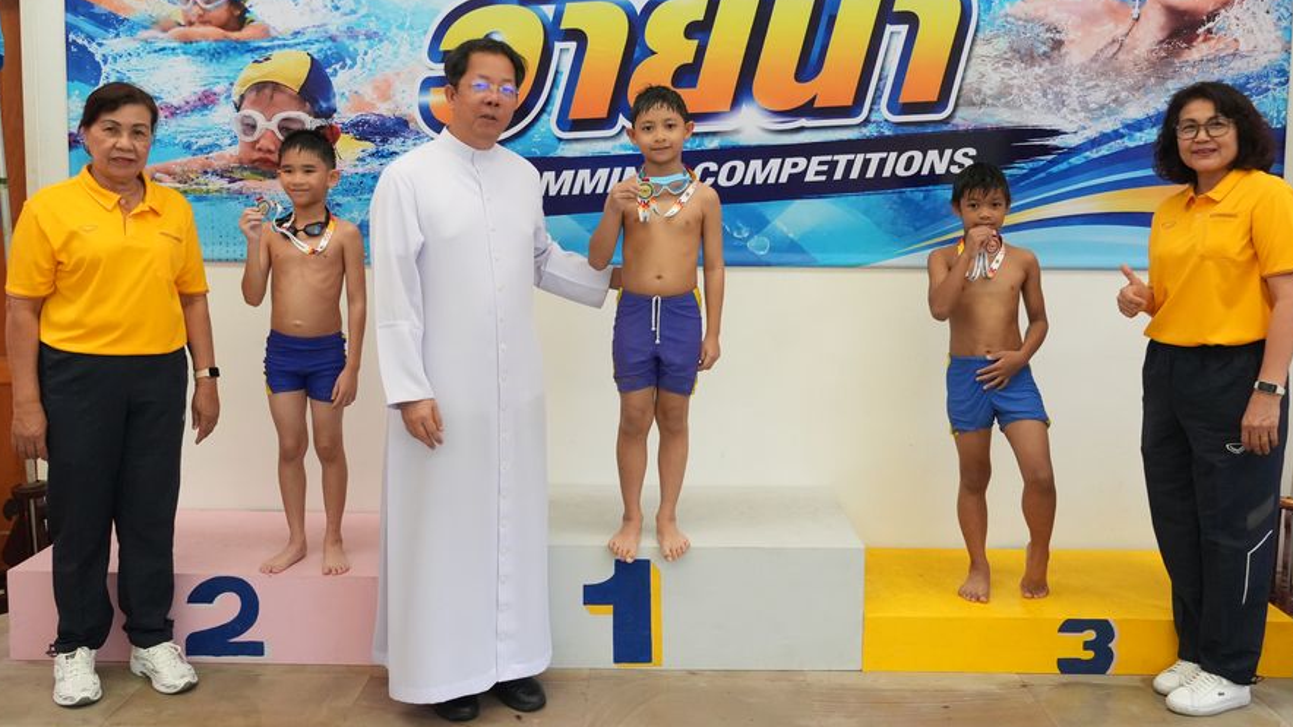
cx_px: 642
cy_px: 279
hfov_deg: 61.0
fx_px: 1097
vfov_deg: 36.5
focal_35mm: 32
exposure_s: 1/320
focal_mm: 18
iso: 3200
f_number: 5.6
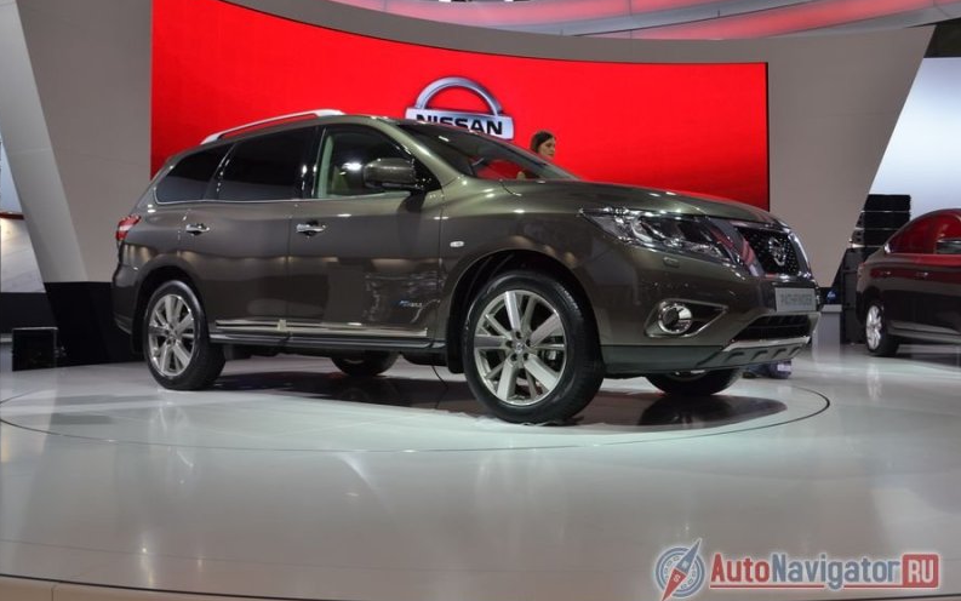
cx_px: 477
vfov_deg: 34.5
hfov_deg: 52.7
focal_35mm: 37
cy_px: 294
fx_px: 969
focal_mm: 24
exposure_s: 1/125
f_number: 5.6
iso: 400
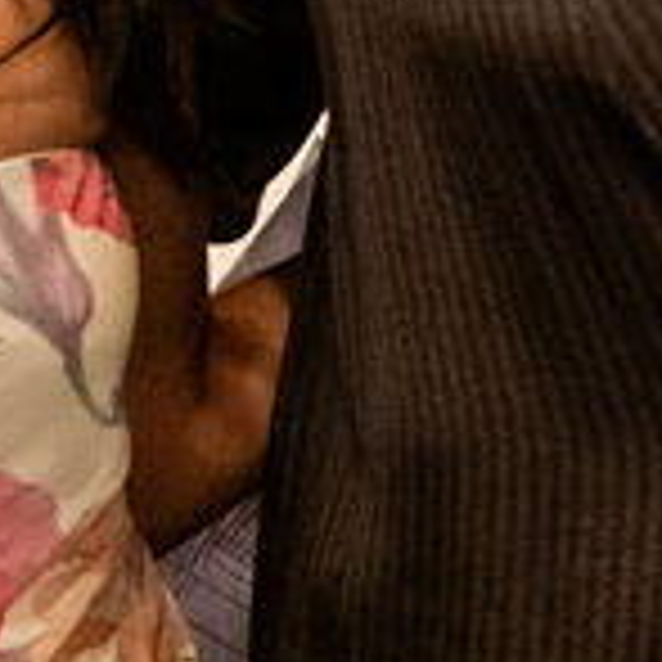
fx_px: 4998
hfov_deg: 7.2
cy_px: -77
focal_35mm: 231
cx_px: 1486
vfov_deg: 7.5
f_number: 2.8
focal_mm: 38
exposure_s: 1/100
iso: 1600
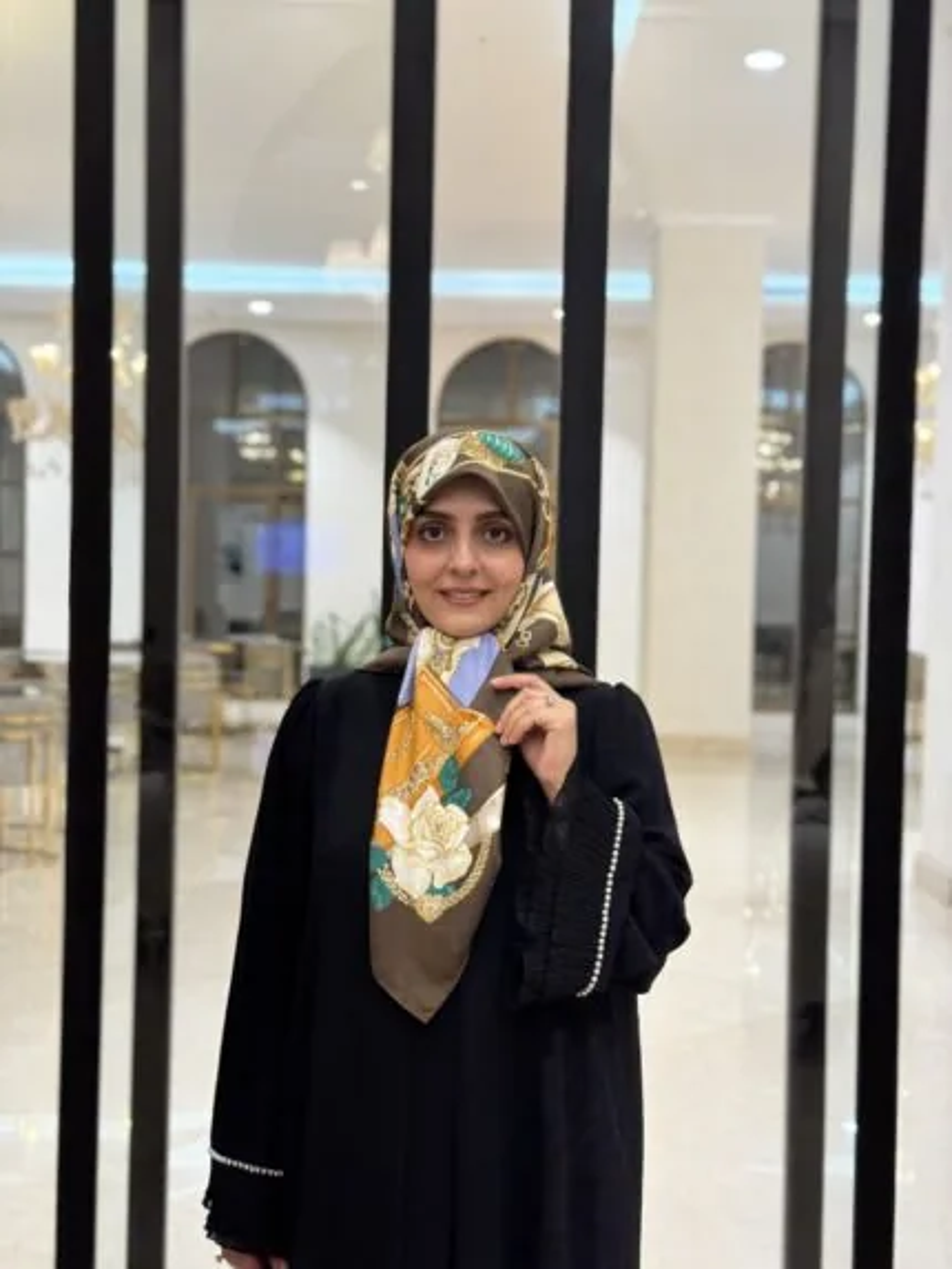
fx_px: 1759
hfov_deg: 30.3
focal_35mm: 48
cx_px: 476
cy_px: 634
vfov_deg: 39.6
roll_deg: -1.0
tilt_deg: -2.6
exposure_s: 1/50
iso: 80
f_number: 1.78
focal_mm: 6.76
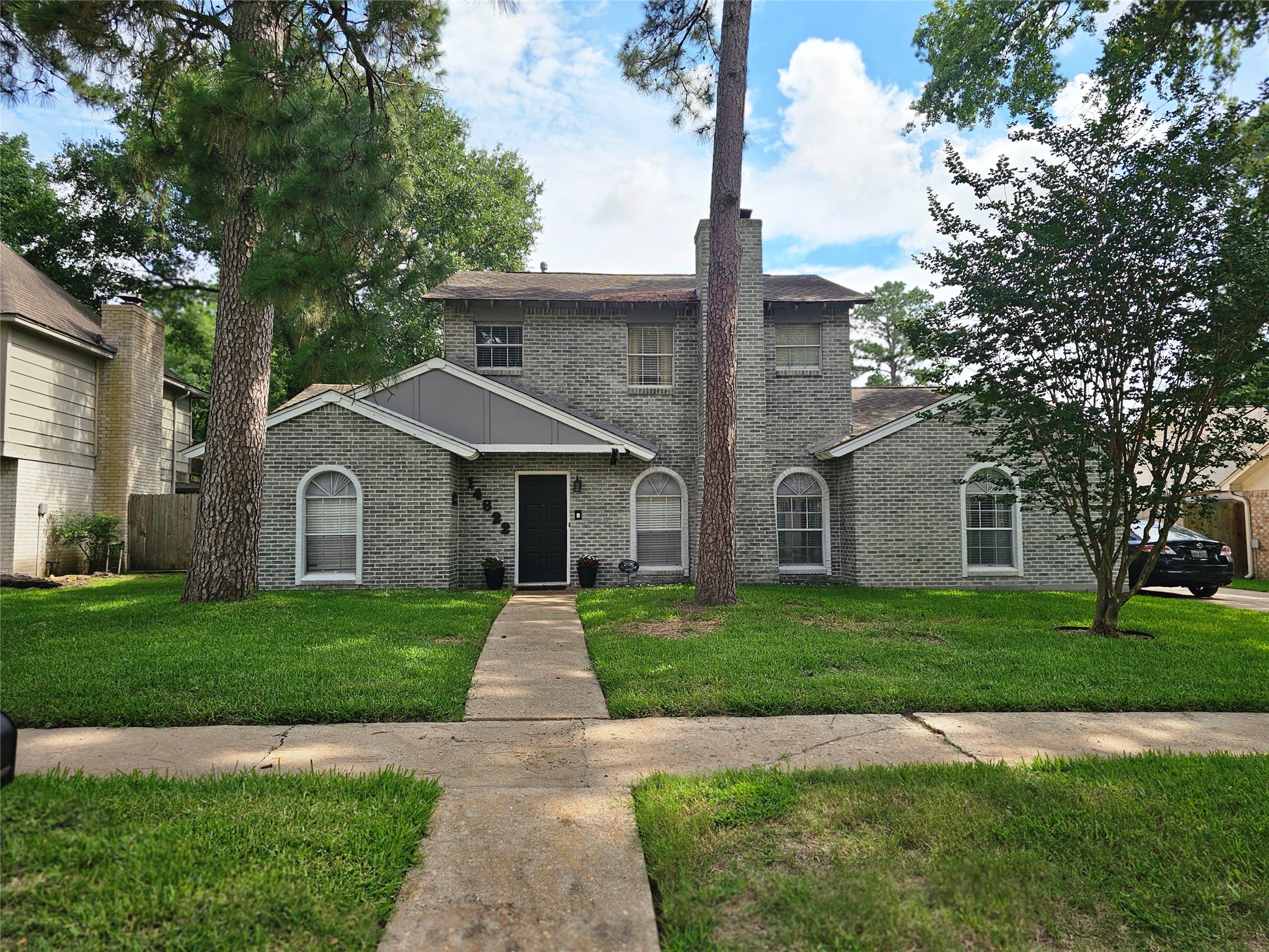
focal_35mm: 23
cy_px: 476
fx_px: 843
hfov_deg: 73.9
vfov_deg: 58.9
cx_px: 634
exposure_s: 1/396
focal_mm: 6.3
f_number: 1.7
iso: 10
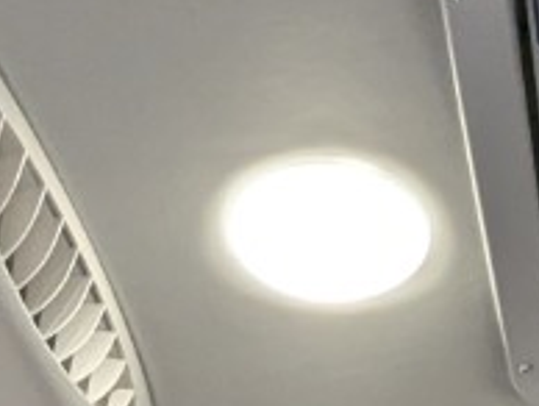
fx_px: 1793
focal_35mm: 115
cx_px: 449
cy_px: 1429
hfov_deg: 16.9
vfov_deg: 8.8
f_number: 2.2
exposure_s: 1/139
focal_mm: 2.35
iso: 129
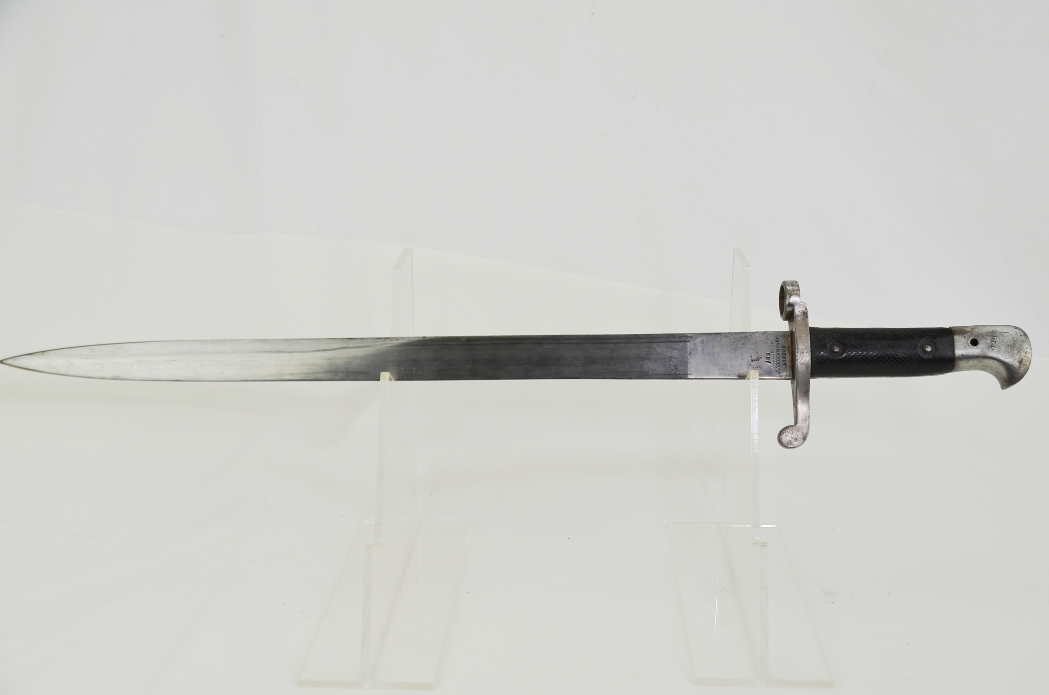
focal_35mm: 46
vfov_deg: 28.8
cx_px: 524
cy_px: 348
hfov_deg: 42.4
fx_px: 1352
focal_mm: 31
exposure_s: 1/125
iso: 200
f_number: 5.6
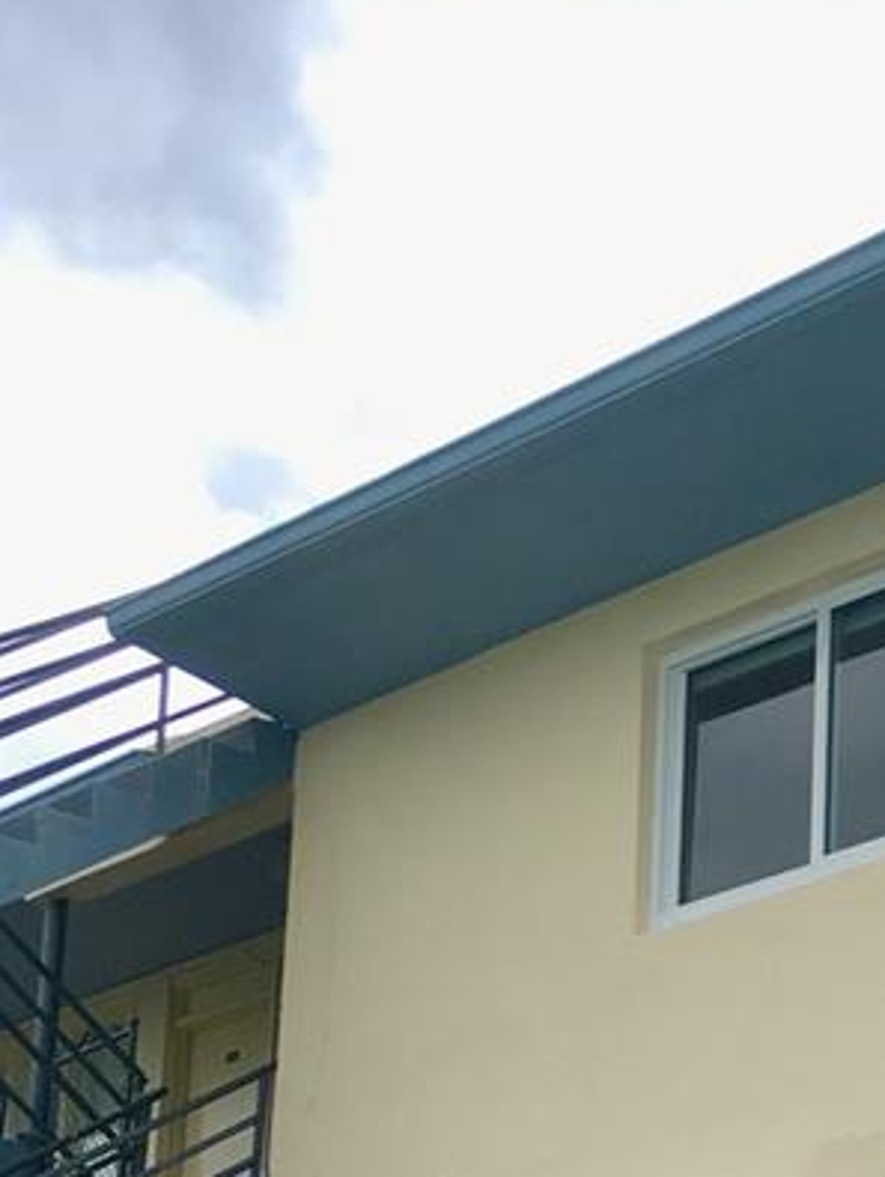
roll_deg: +0.5
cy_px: 1269
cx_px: 1195
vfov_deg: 21.2
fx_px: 2995
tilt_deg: +15.3
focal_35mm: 88
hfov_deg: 15.8
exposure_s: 1/874
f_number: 2.2
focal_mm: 4.15
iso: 25
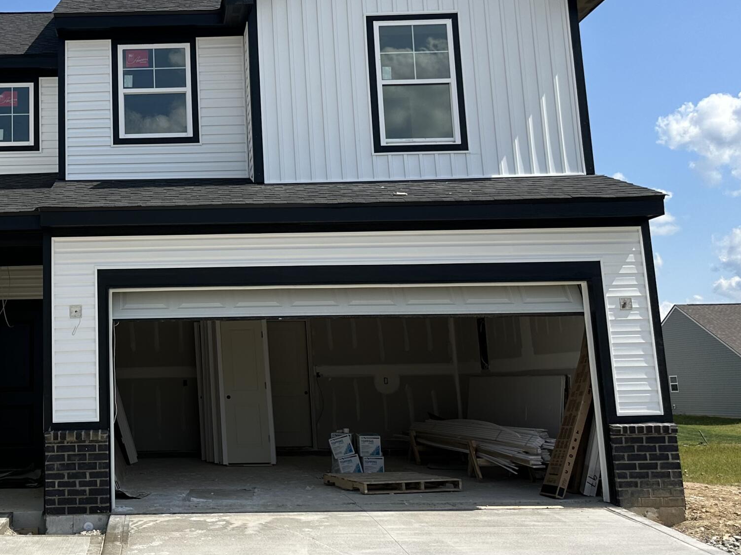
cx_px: 132
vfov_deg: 30.0
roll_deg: +1.3
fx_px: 1028
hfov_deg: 38.0
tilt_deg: +11.1
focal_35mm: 48
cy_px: 183
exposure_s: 1/5848
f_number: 1.78
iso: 80
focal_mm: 6.86
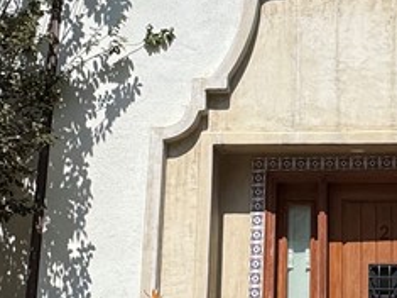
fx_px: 699
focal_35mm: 61
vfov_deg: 24.0
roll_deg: +0.2
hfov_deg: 30.1
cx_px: 368
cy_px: 152
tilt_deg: +10.0
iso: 50
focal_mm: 2.22
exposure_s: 1/3546
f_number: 2.2
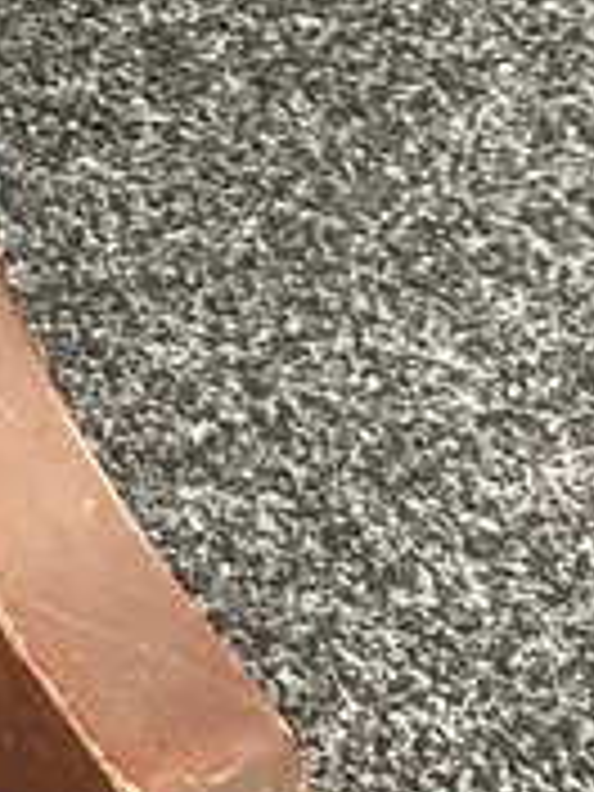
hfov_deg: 9.0
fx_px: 3203
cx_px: -1053
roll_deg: -7.1
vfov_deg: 13.8
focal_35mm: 140
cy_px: -112
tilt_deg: -43.5
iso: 1000
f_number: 1.78
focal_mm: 6.86
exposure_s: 1/33
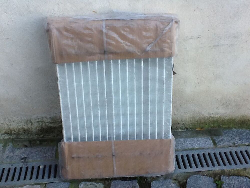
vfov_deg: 32.9
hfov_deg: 42.9
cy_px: 94
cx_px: 125
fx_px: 318
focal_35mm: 44
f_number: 2.4
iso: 40
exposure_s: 1/125
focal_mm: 2.03
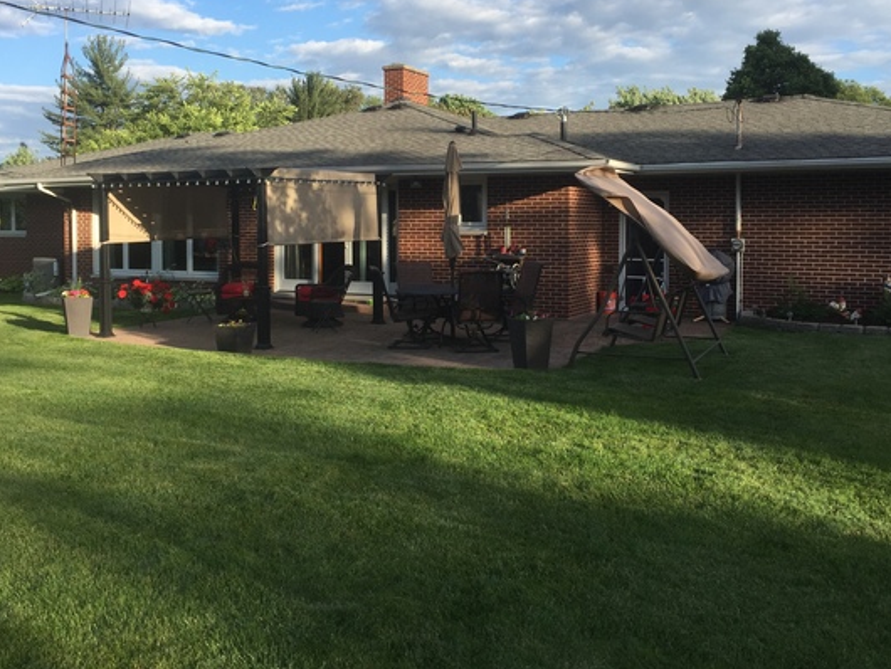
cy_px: 267
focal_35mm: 35
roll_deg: -1.0
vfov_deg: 40.5
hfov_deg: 52.6
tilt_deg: -1.8
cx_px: 427
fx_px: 901
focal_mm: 4.15
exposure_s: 1/898
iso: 32
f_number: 2.2
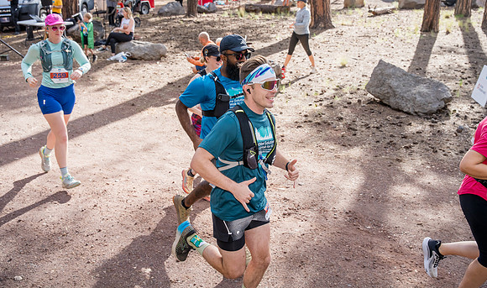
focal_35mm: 43
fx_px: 556
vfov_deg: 29.0
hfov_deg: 47.3
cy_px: 126
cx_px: 244
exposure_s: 1/800
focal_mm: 41.1
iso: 800
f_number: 5
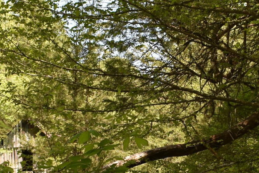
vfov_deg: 11.2
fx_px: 878
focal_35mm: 122
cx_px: 173
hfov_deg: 16.7
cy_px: 131
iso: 100
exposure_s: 1/250
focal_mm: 18
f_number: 4
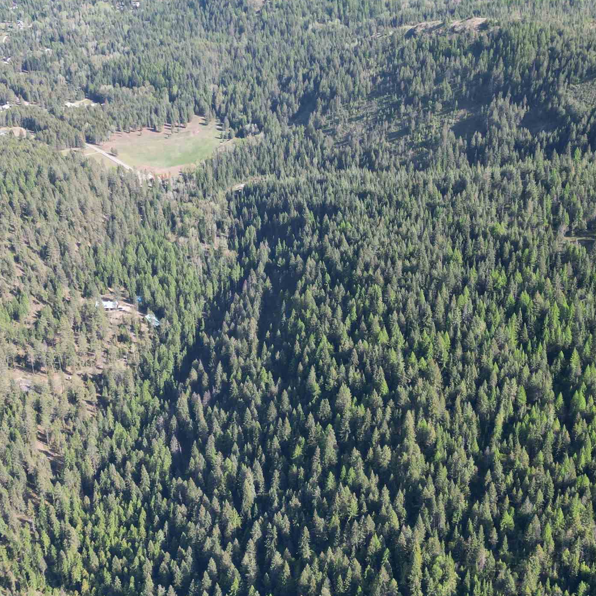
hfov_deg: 35.9
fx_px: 916
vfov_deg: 35.9
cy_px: 235
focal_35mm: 47
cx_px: 370
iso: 200
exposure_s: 1/1500
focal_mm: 6.72
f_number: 1.7
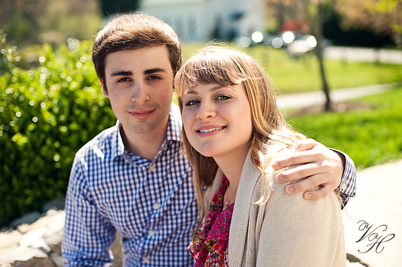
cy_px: 134
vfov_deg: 27.0
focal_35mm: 50
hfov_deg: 39.6
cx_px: 201
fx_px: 558
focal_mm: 50
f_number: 2.5
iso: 200
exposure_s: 1/1600
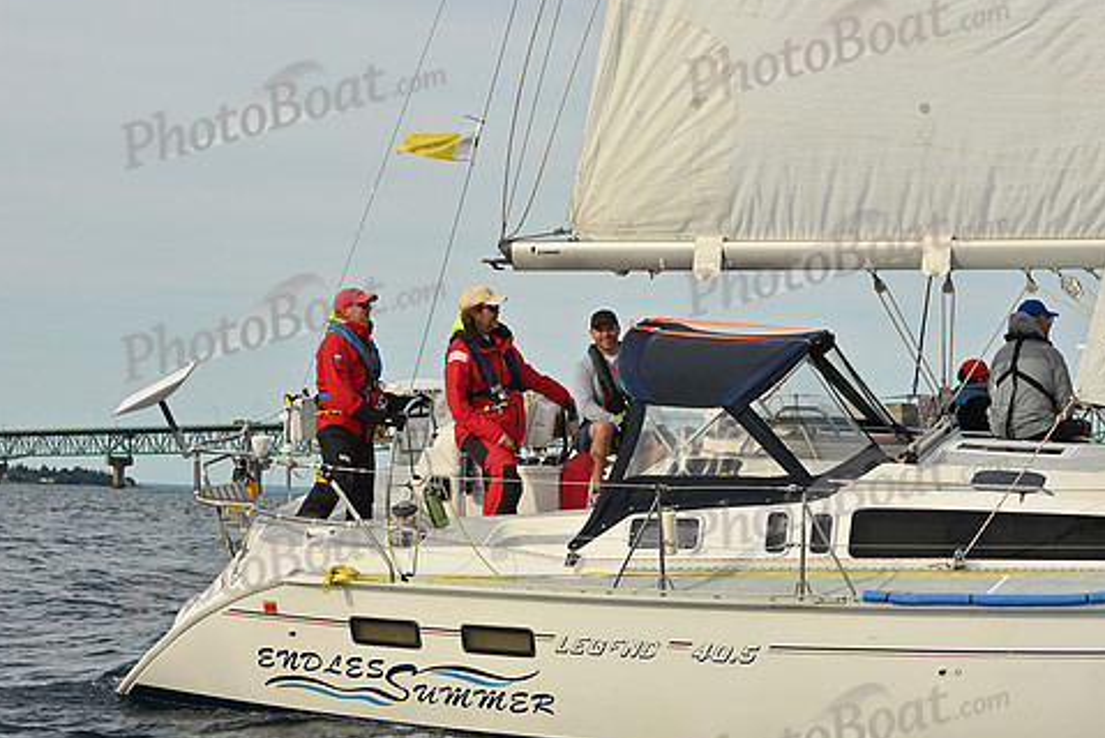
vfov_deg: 11.9
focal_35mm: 115
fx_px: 3532
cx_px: 567
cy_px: 409
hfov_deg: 17.8
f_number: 9
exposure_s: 1/1000
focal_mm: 95
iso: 320
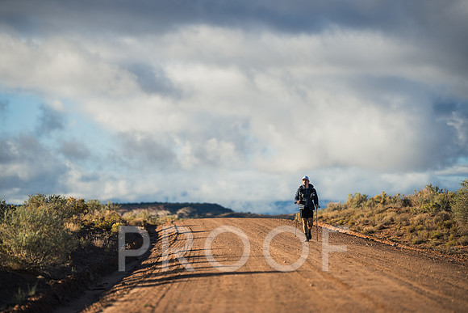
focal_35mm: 151
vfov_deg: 9.1
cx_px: 234
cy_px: 156
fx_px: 1959
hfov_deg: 13.6
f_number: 2
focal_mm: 150
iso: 100
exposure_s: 1/2500
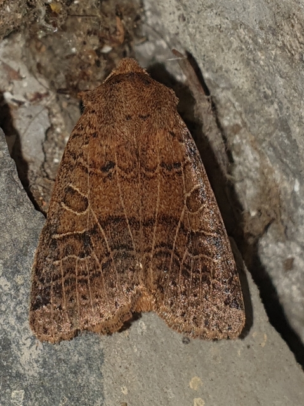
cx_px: 152
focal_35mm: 26
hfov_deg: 53.0
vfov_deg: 67.3
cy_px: 203
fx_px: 305
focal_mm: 4.3
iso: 50
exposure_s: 1/880
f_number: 2.4
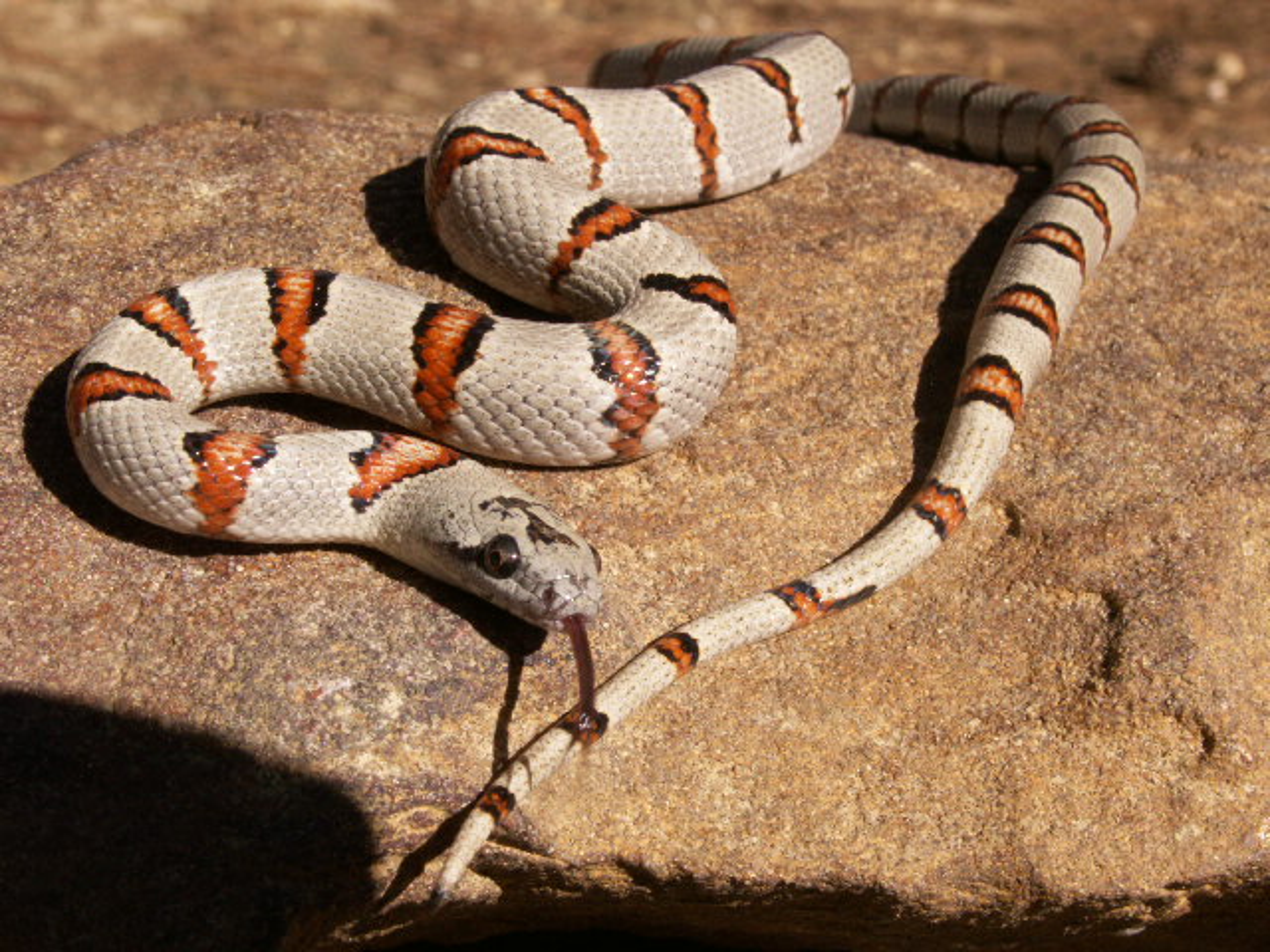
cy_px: 476
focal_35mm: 62
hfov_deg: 31.2
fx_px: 2275
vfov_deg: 23.7
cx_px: 635
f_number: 8
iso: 50
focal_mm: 10.28
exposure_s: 1/250
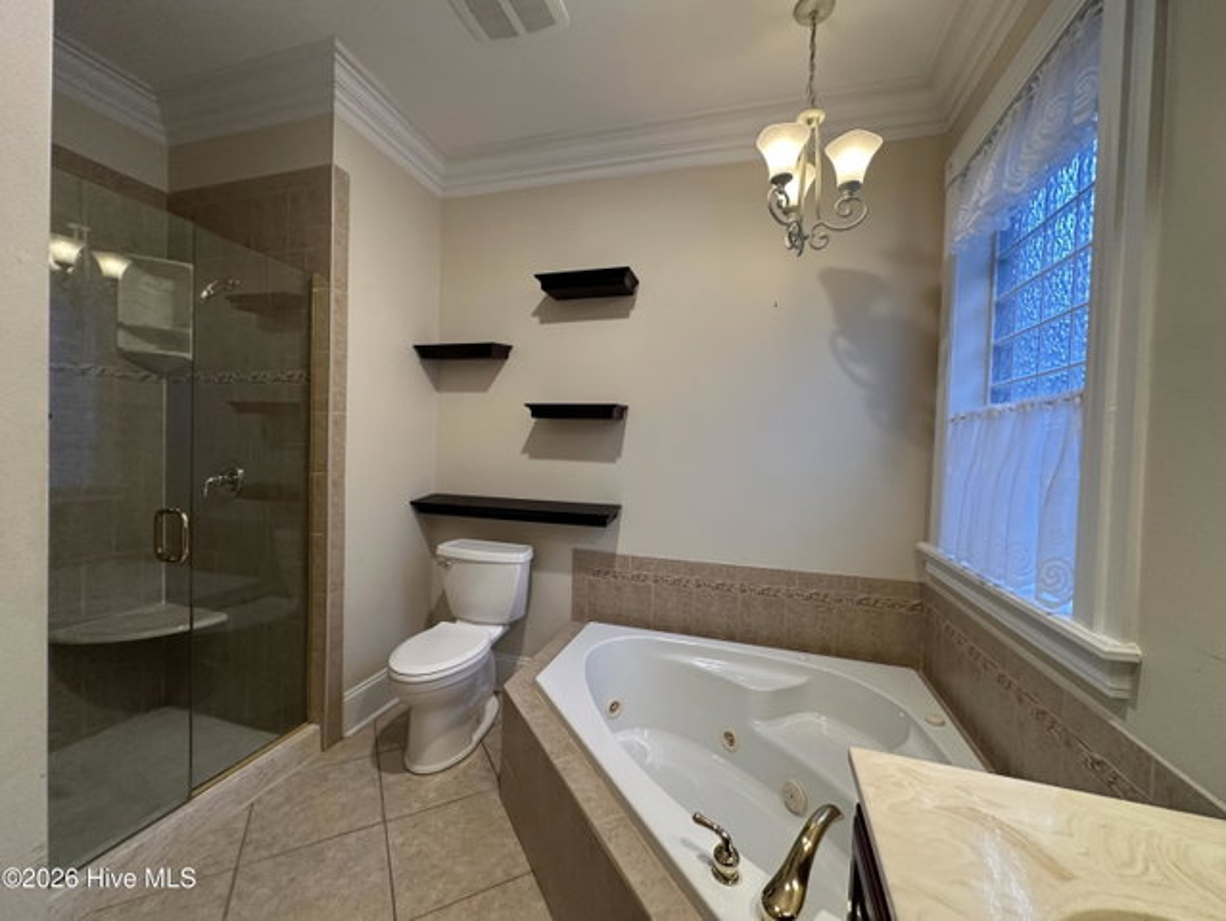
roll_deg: -2.0
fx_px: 496
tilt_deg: -1.4
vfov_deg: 85.7
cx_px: 613
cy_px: 460
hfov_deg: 102.0
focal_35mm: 14
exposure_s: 1/60
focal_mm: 2.22
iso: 200
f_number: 2.2
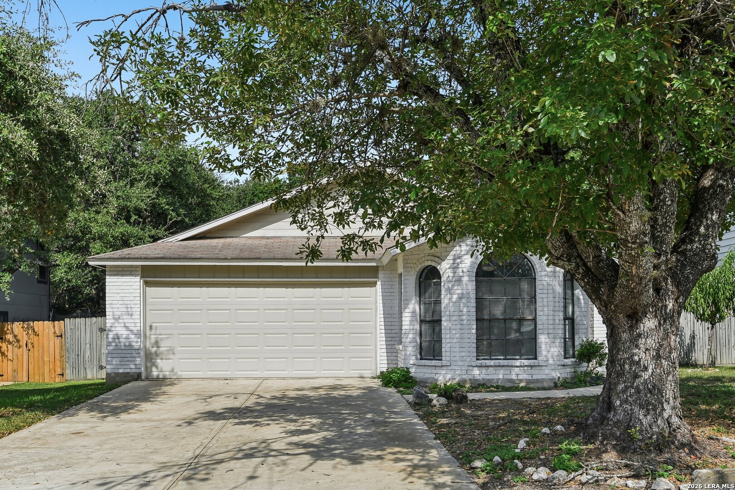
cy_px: 245
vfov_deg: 37.9
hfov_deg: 54.4
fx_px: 715
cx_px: 368
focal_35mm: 35
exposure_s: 1/800
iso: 400
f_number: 8
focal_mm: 35
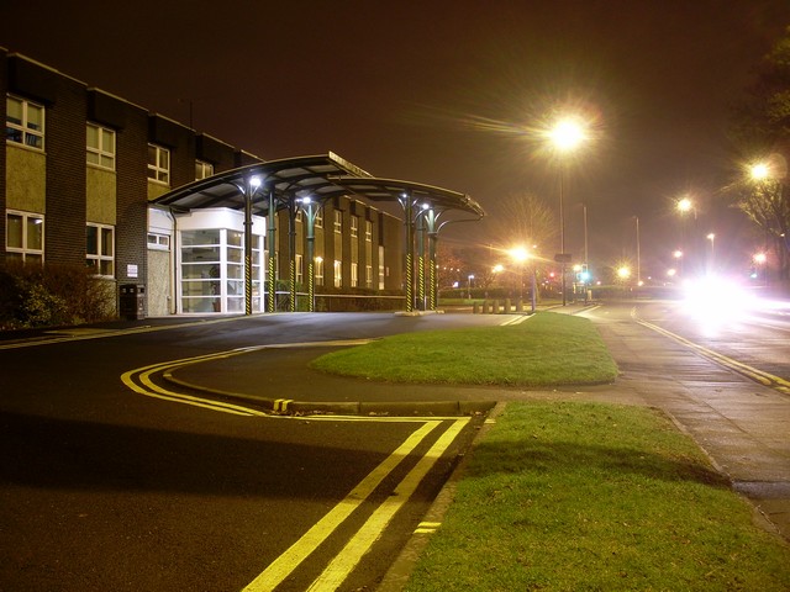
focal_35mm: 38
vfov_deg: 37.7
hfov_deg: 49.0
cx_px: 395
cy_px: 296
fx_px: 867
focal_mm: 6.3
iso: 80
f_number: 3
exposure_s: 2
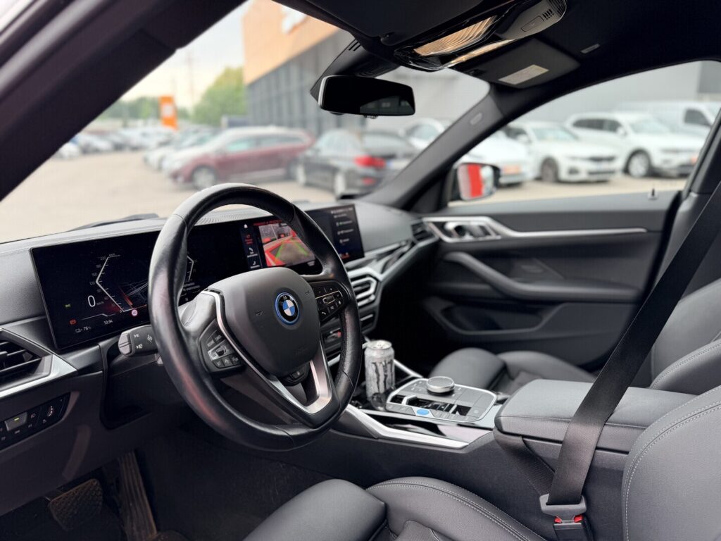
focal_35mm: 24
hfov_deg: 71.6
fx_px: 500
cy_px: 270
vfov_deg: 56.8
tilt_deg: -15.3
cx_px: 360
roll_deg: +1.1
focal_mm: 6.76
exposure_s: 1/171
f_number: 1.78
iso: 80
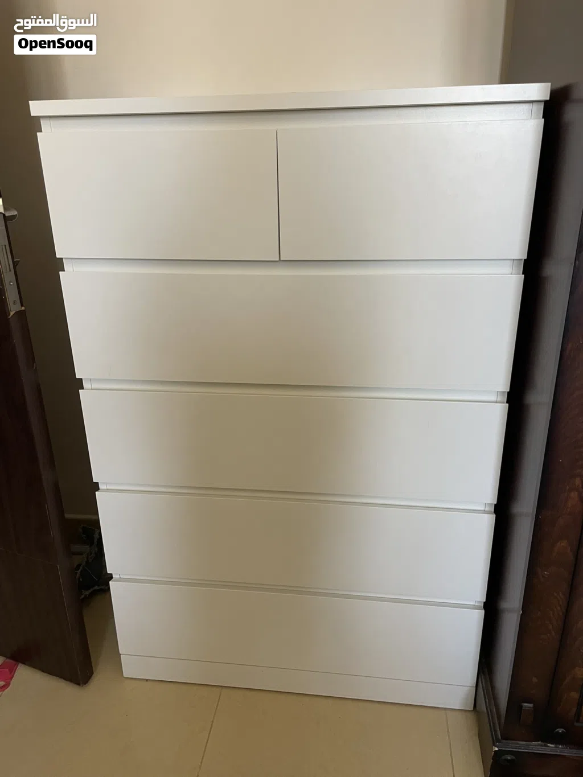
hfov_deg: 53.1
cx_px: 292
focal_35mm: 26
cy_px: 388
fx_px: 584
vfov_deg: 67.3
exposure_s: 1/50
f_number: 1.6
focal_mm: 4.2
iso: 160
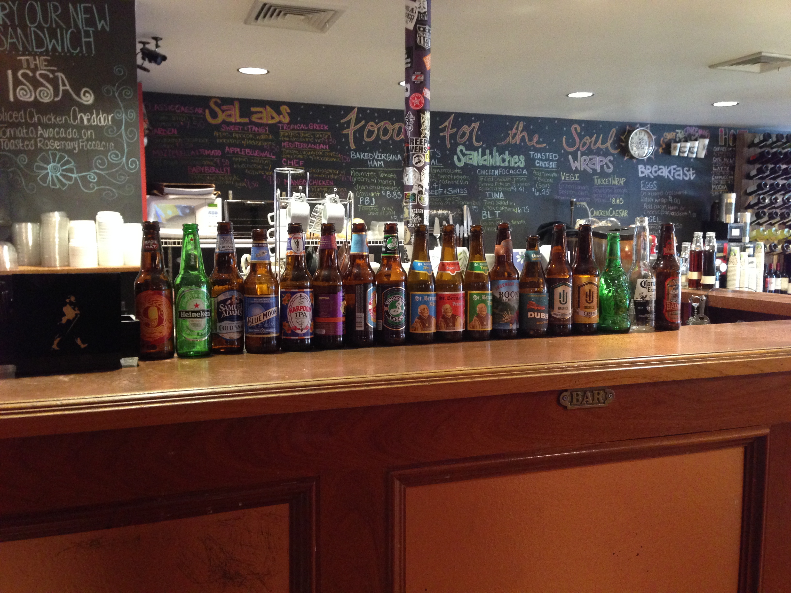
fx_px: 754
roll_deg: +0.3
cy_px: 296
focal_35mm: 33
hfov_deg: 55.4
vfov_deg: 42.9
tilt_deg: -5.0
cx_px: 396
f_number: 2.4
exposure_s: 1/20
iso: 320
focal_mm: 4.12
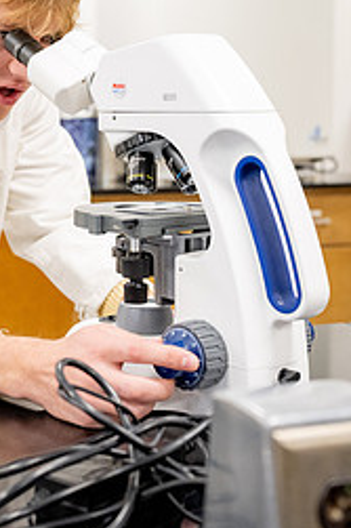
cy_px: 155
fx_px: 996
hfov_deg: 19.4
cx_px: 2
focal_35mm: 68
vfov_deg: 29.4
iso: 1000
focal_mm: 28.5
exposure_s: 1/160
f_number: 3.2
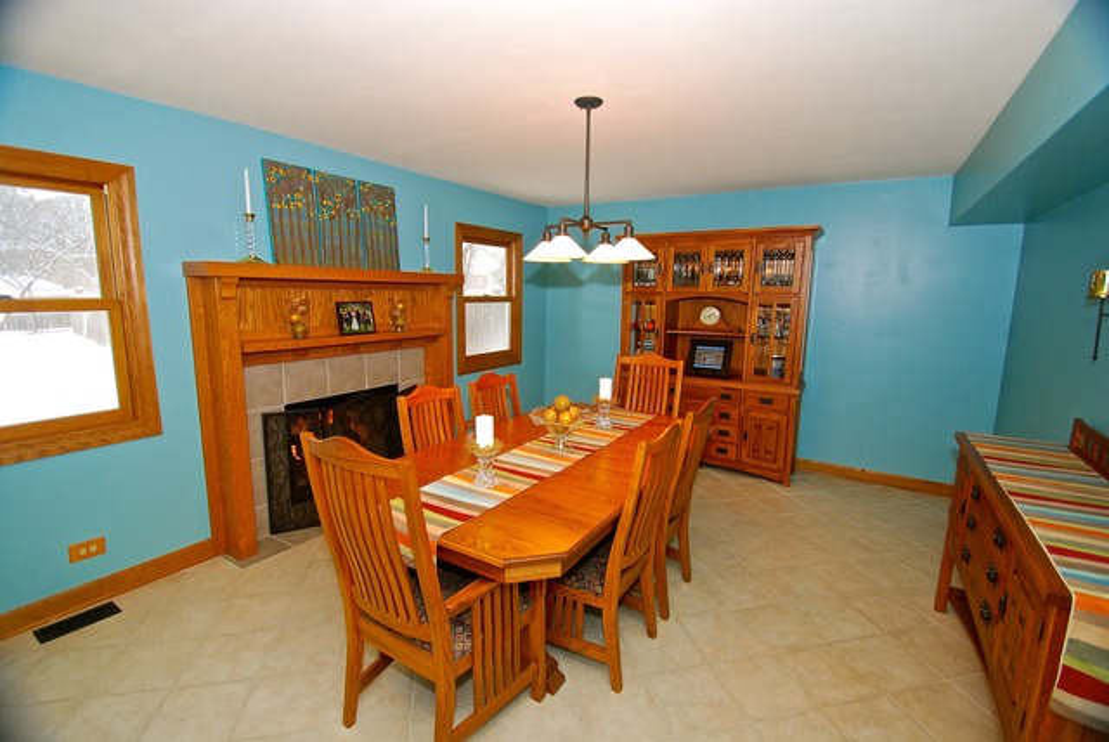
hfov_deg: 100.3
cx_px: 554
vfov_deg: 77.4
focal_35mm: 15
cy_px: 371
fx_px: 462
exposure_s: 1/60
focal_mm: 10
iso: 320
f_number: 4
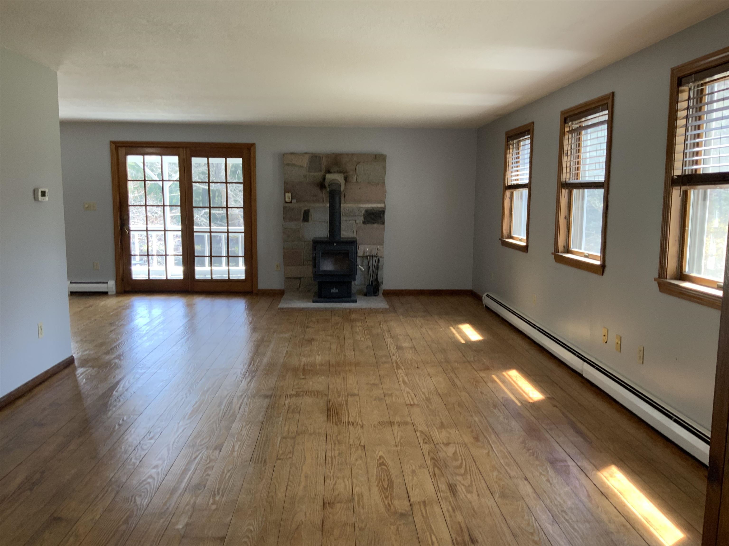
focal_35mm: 29
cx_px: 364
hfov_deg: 61.7
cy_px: 273
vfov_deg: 48.2
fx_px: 611
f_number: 1.8
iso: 50
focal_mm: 3
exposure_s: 1/60
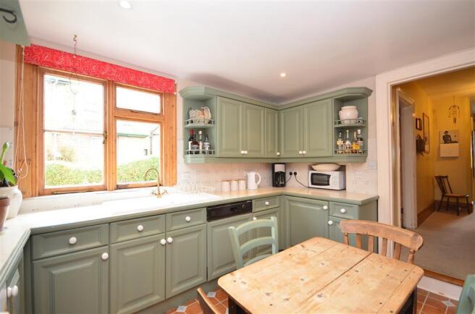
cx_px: 238
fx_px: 197
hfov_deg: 100.5
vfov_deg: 77.0
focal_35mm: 15
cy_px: 157
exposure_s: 1/5
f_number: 5
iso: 200
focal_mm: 10
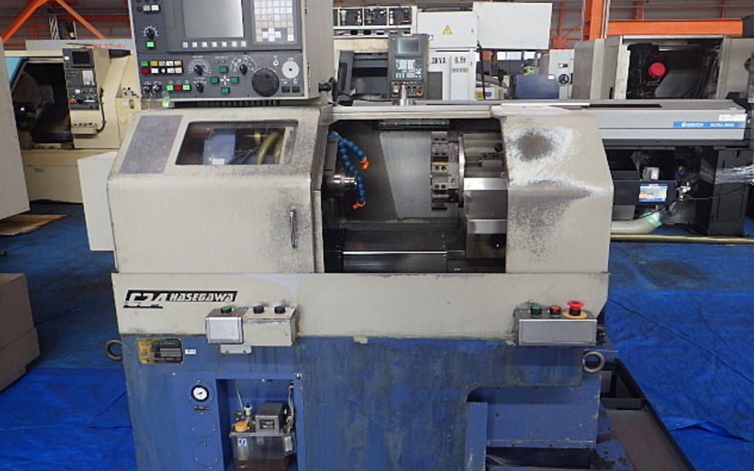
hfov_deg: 62.9
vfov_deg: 41.8
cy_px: 247
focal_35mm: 30
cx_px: 378
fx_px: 616
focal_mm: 5
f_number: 3.5
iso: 160
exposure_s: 1/45
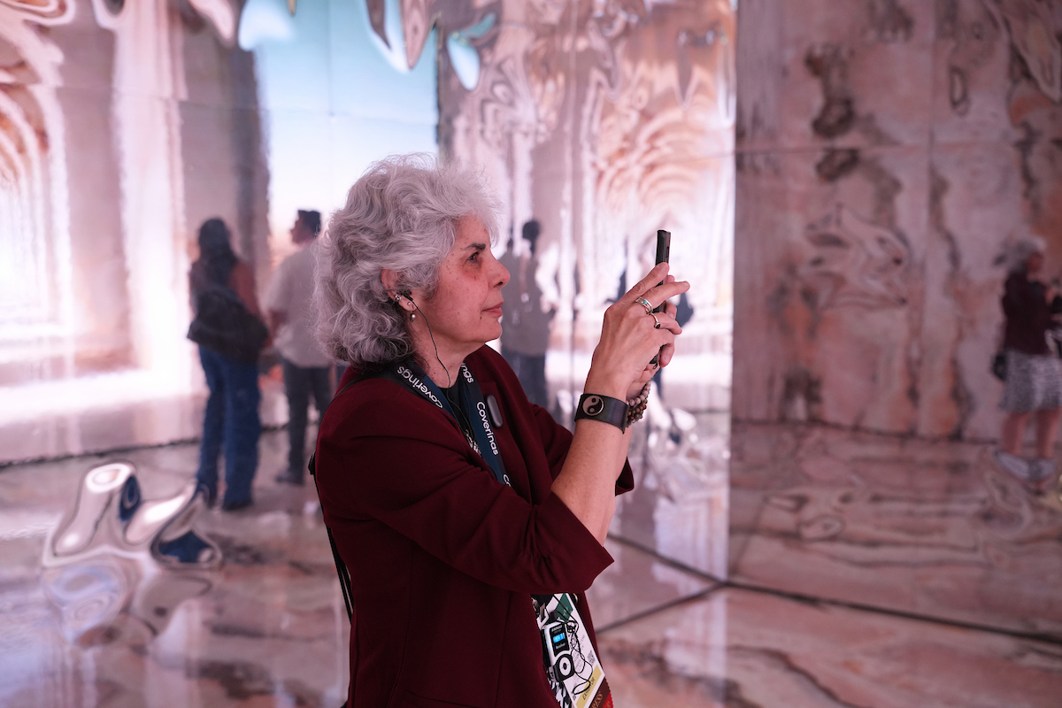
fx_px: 1062
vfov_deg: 36.9
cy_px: 354
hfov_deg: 53.1
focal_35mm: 36
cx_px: 531
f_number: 2.8
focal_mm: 36
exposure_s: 1/200
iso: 2500
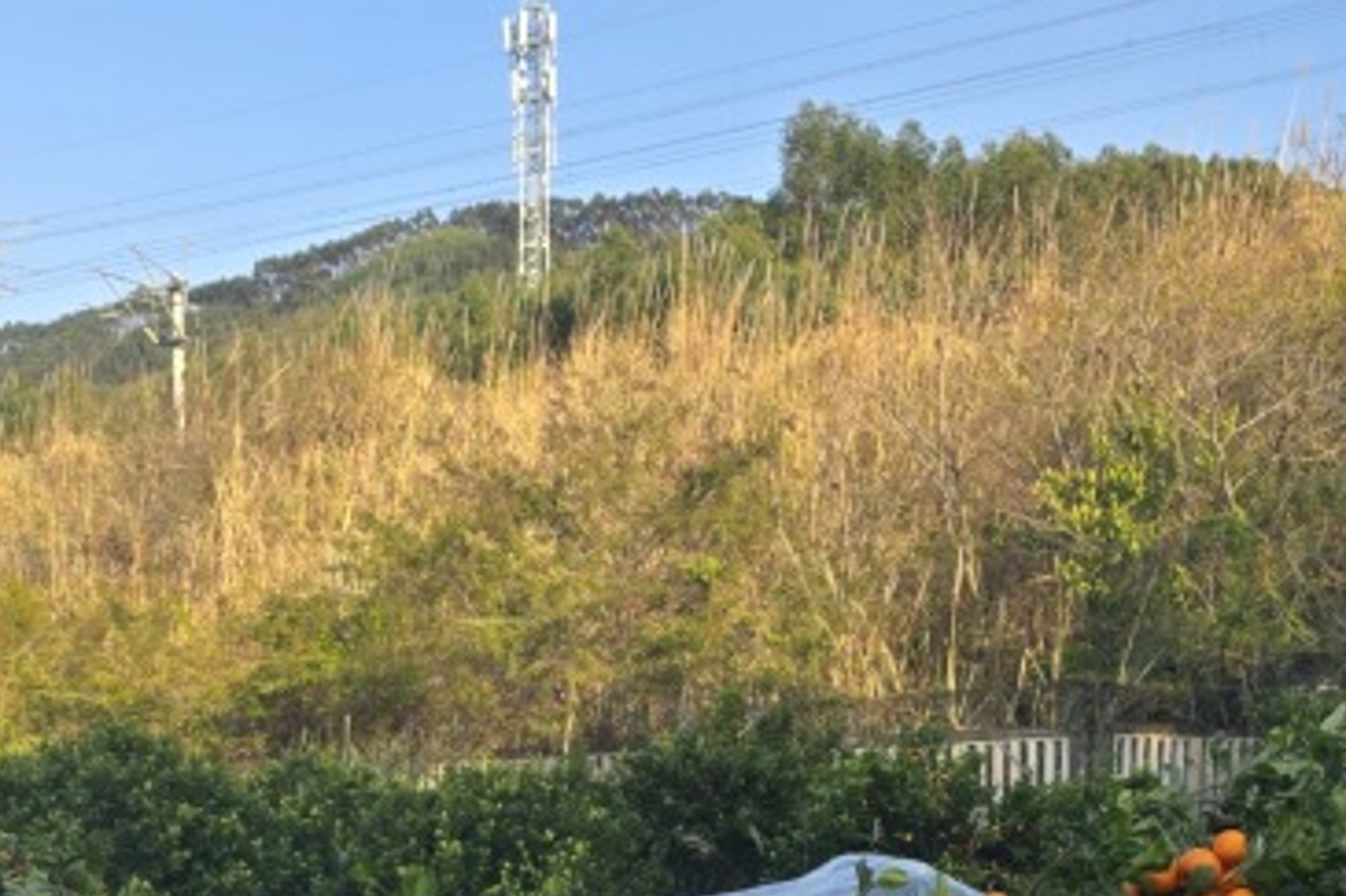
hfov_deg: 28.0
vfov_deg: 17.8
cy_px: 1259
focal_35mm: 70
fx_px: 2616
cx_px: 188
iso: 12
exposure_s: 1/212
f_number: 1.7
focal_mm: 6.3
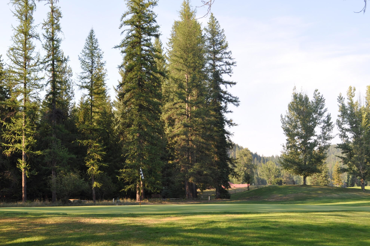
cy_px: 145
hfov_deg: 39.5
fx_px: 513
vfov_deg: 26.9
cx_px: 152
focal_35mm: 50
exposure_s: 1/200
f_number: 7.1
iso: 200
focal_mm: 22
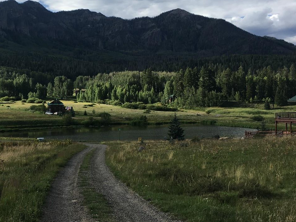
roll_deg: -0.6
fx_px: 419
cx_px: 68
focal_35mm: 49
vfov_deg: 29.6
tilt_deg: +2.6
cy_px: 93
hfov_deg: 37.8
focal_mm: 4.15
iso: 25
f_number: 2.2
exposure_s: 1/894
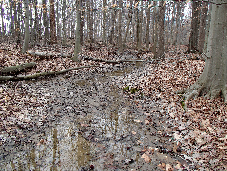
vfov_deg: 49.7
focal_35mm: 28
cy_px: 86
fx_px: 184
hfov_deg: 63.4
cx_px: 114
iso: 100
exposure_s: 1/100
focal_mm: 5
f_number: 3.9
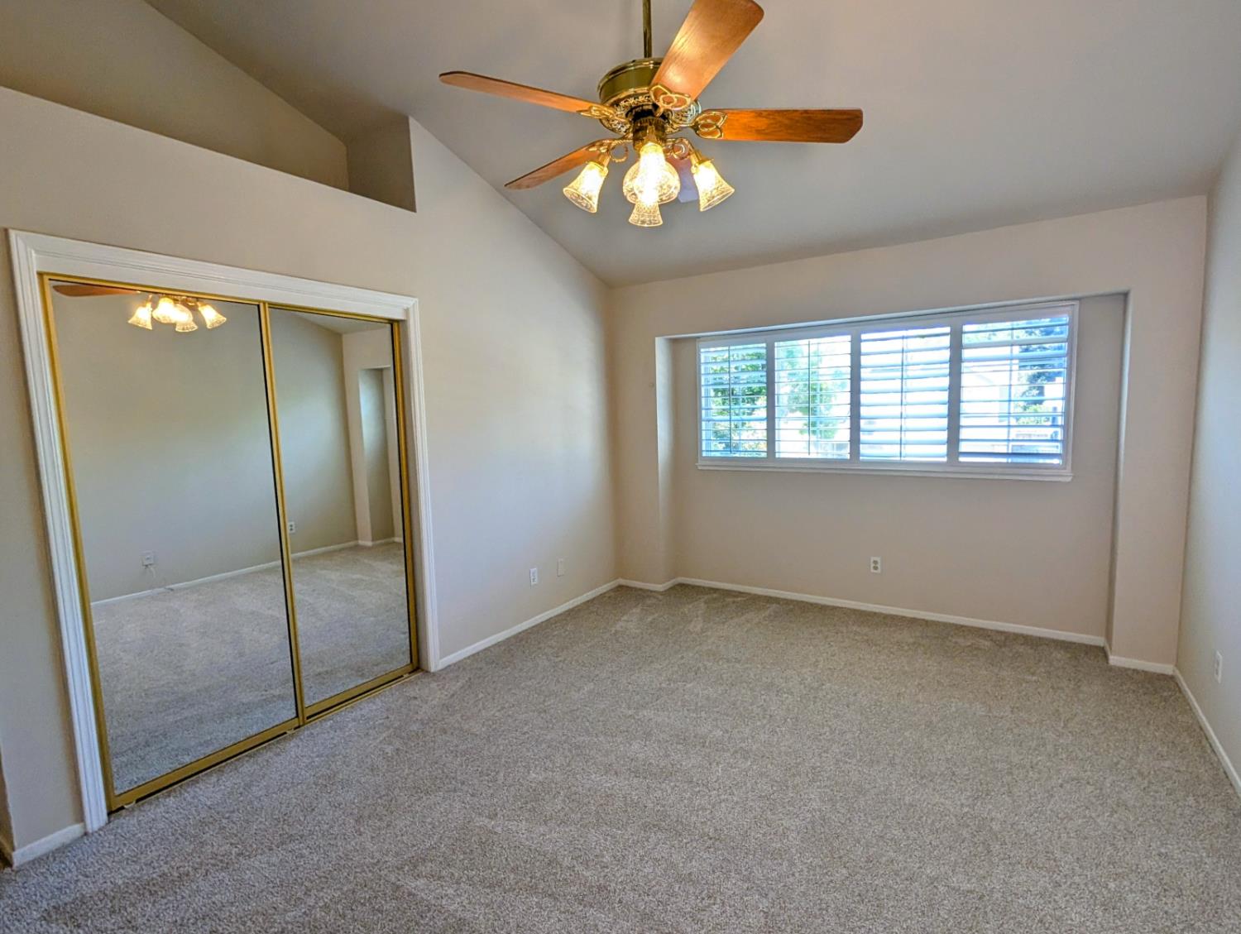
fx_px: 431
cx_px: 620
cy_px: 467
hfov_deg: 110.5
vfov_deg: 94.6
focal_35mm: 12
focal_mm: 2.02
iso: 72
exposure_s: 1/120
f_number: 1.7
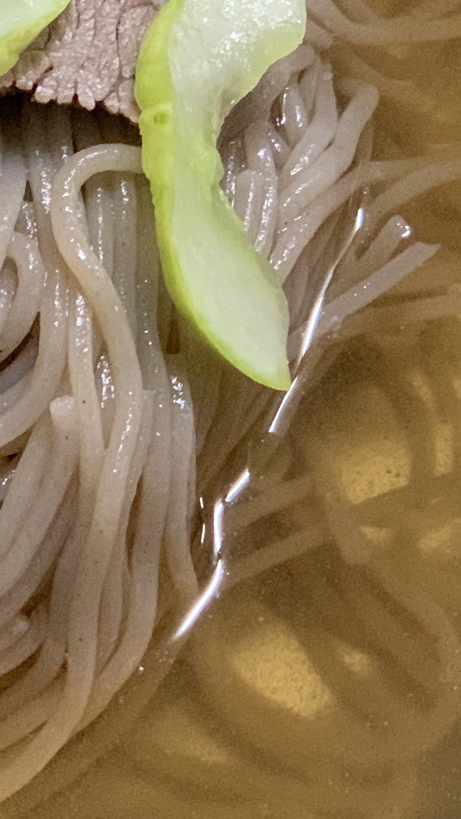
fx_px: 3631
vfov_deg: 12.8
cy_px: 120
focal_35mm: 167
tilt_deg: -52.3
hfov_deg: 7.2
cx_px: -93
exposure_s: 1/60
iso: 320
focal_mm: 6
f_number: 2.4
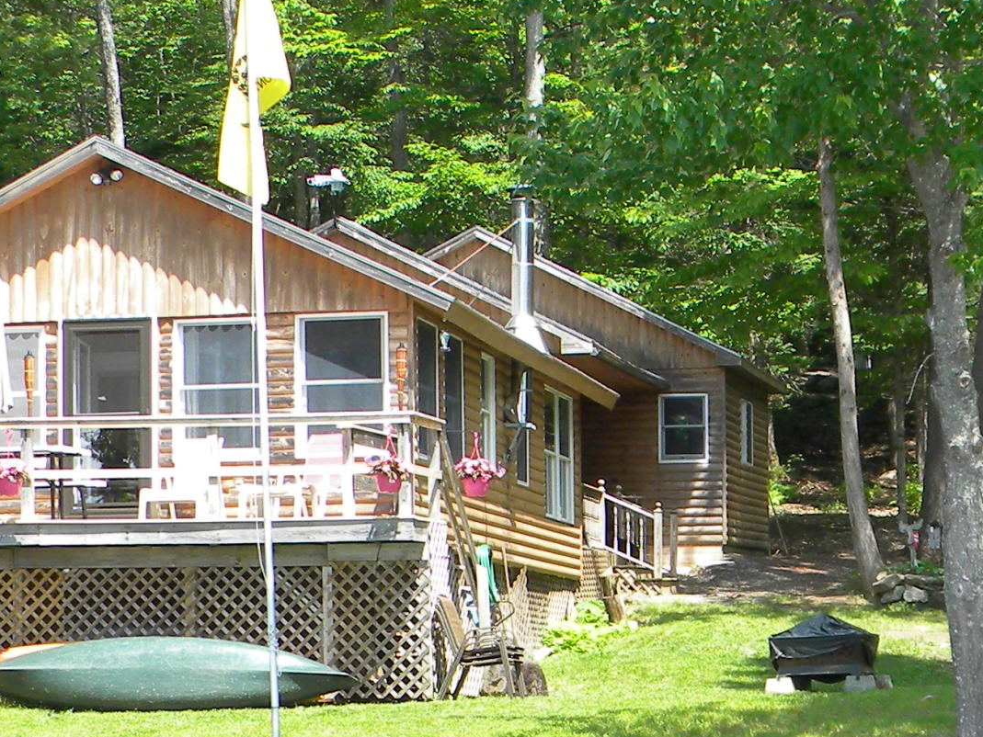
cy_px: 616
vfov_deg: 14.5
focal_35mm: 101
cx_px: 834
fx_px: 2868
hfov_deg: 19.2
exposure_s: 1/347
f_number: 3.7
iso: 110
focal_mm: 6.4
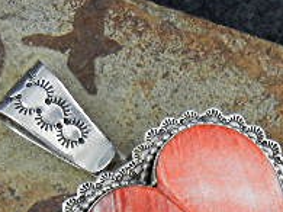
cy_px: 274
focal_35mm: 148
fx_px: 1209
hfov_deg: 13.3
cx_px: 225
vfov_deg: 9.8
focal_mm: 8.1
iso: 400
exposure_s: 1/22.8
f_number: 3.8
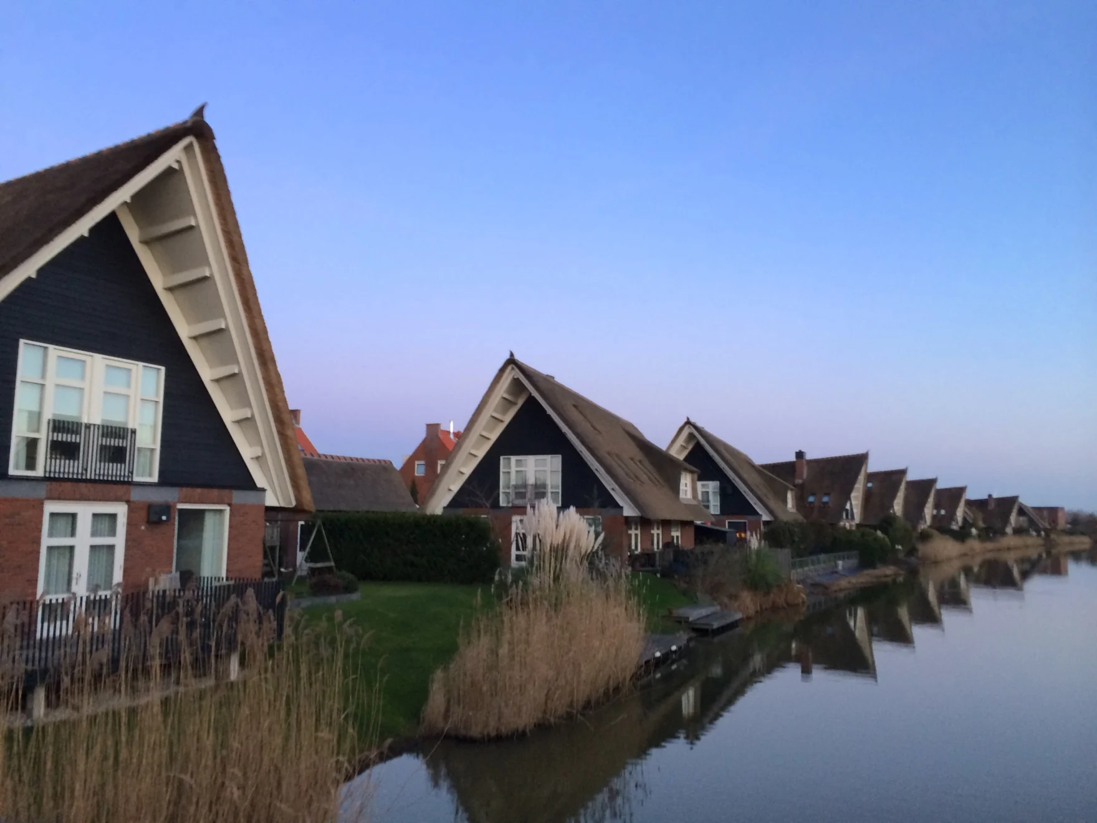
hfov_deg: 60.0
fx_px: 951
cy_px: 412
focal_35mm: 30
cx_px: 548
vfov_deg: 46.8
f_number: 2.2
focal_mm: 4.12
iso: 80
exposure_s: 1/30
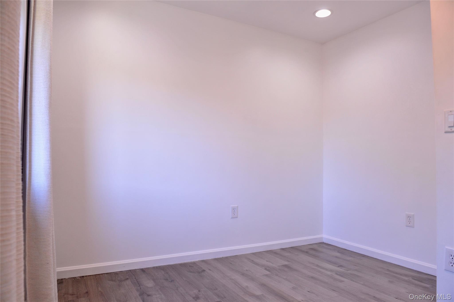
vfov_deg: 53.1
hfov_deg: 73.8
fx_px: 302
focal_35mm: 24
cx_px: 227
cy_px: 151
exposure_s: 1/125
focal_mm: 24
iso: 1600
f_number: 5.6
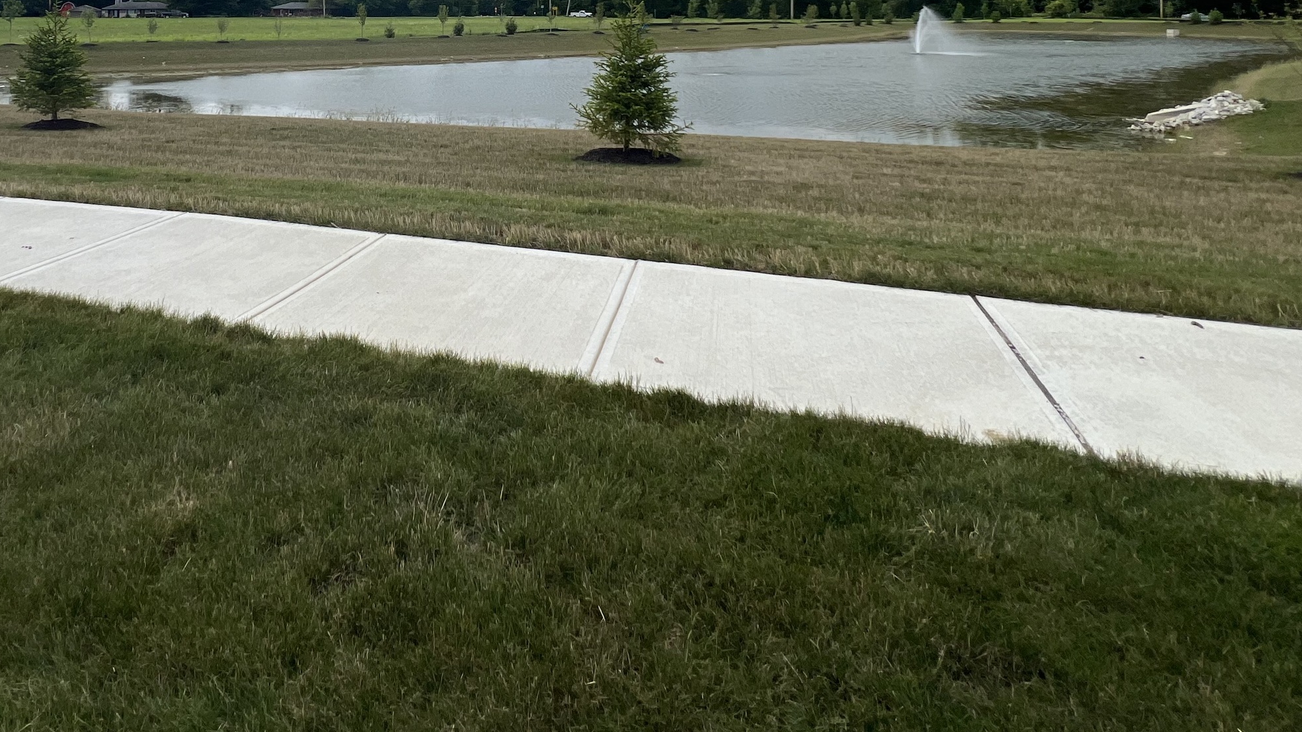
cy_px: -5
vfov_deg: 43.8
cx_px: 492
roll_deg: +0.9
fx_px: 759
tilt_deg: +0.7
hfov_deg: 79.8
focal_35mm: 22
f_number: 1.8
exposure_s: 1/2597
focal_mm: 1.57
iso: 32
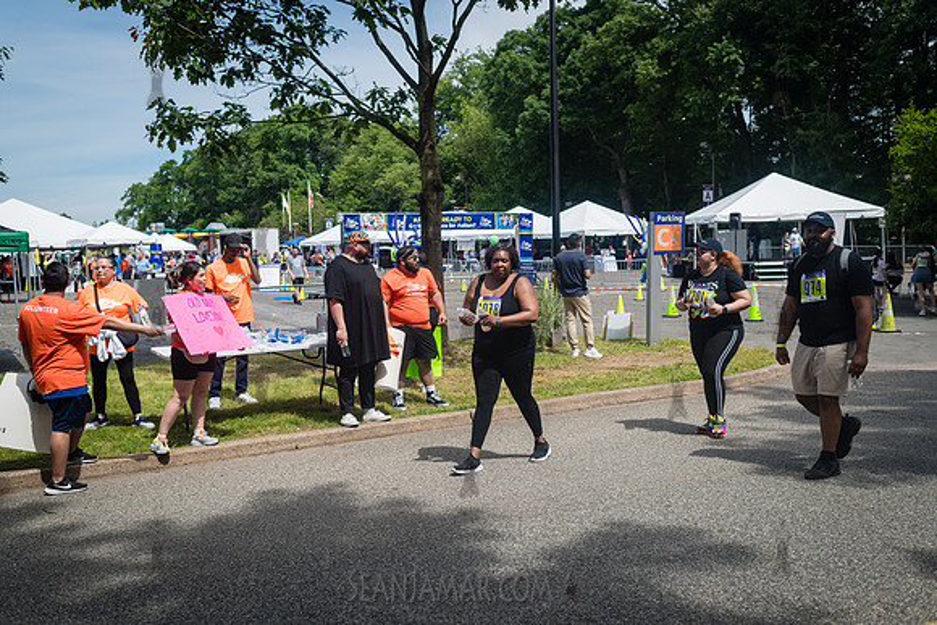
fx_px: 911
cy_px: 312
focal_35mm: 35
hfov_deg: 54.4
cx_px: 468
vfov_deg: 37.9
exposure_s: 1/1600
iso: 200
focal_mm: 35
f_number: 4
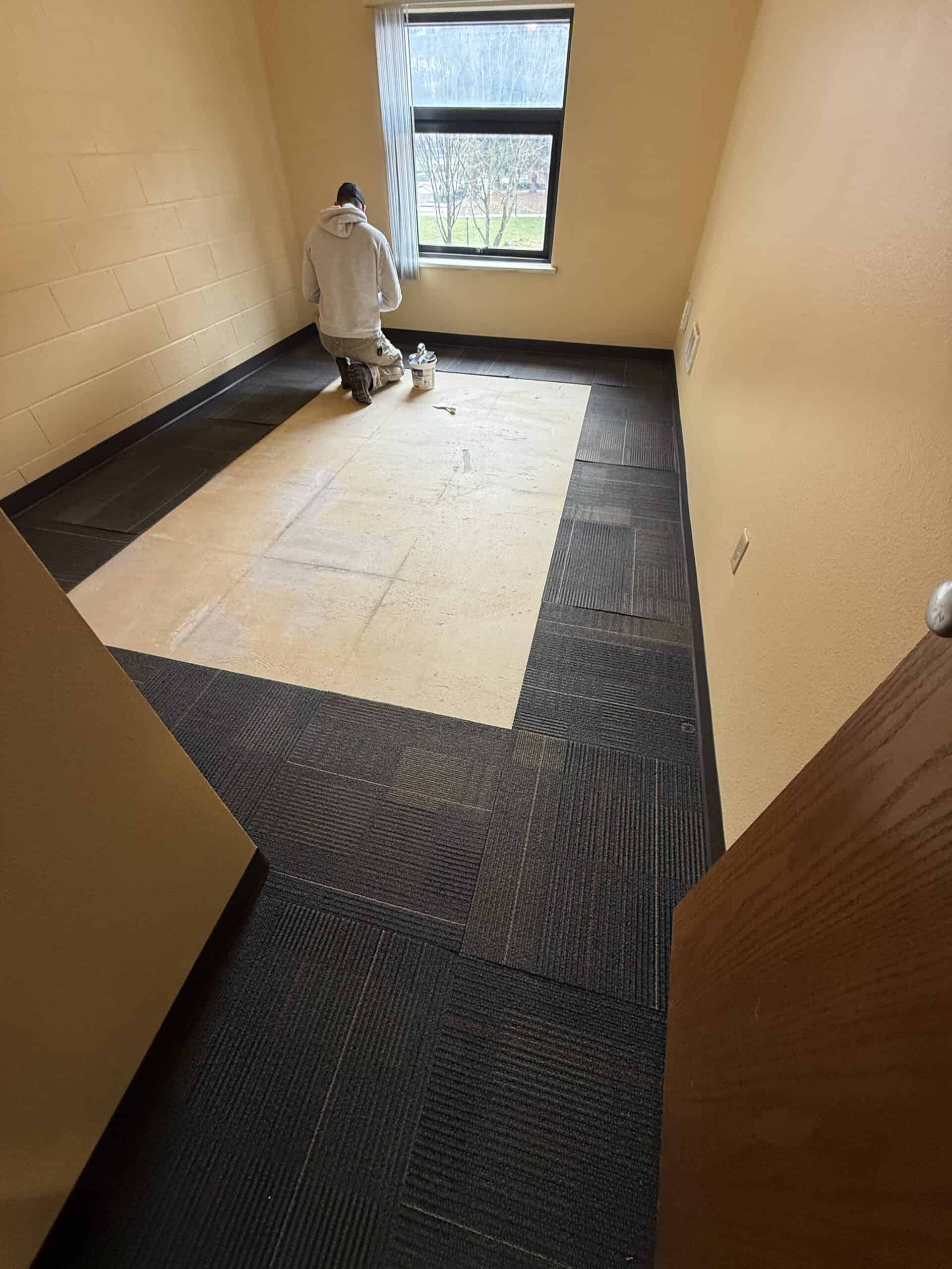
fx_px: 513
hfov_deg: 85.7
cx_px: 476
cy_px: 634
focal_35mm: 14
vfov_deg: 102.1
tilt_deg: -44.2
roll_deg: -1.4
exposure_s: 1/99
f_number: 2.2
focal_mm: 2.22
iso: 200
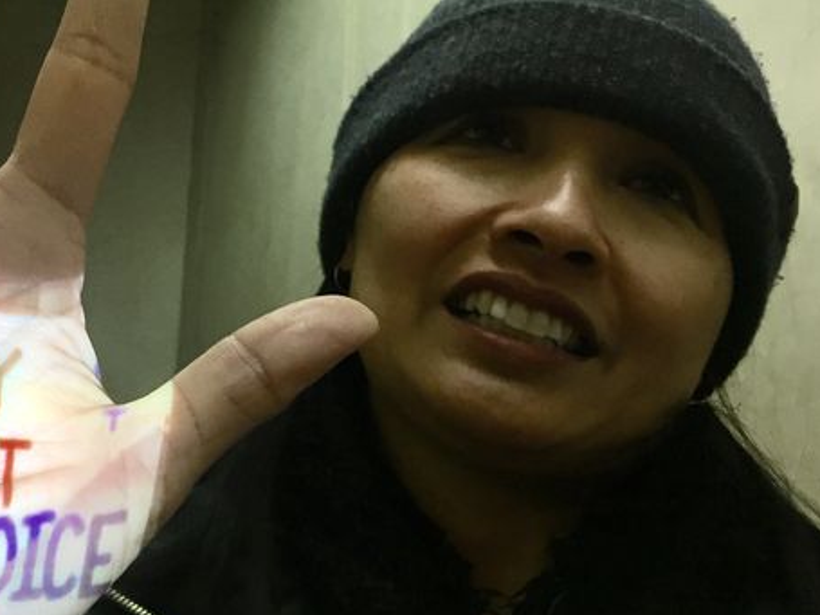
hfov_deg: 36.7
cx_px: 209
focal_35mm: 51
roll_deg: -3.4
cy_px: 222
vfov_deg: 28.4
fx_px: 1208
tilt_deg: +13.5
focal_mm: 4.15
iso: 32
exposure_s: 1/30
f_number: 2.2
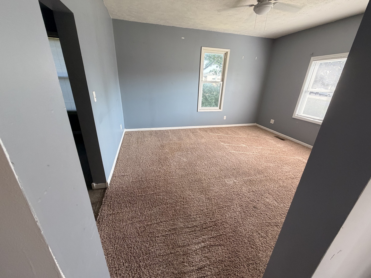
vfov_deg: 85.7
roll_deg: -2.0
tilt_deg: -21.0
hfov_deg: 102.1
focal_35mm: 14
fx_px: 150
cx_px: 186
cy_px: 139
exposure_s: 1/121
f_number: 2.2
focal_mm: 2.22
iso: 250
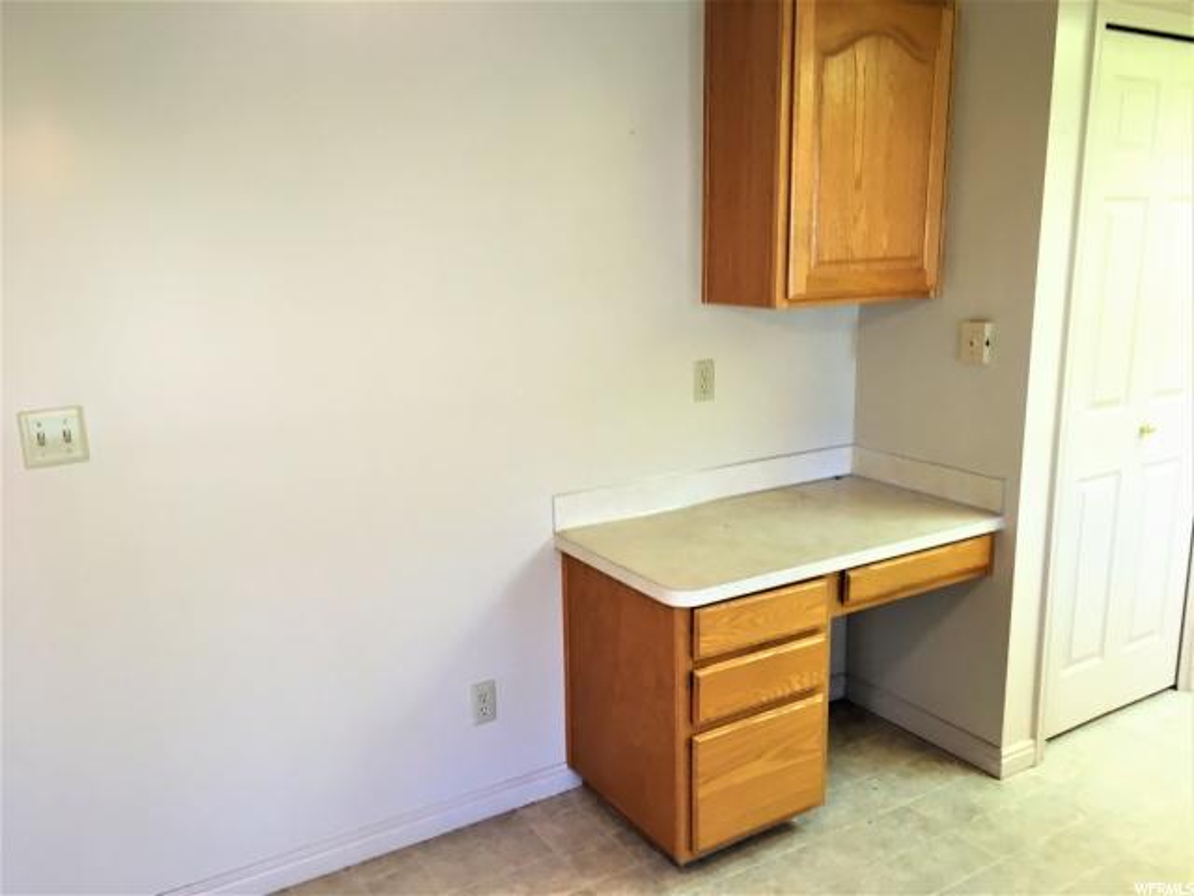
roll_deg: +0.4
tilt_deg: -15.4
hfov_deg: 61.7
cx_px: 597
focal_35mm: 29
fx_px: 1000
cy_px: 448
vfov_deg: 48.2
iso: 50
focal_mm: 4.15
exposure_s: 1/30
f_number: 2.2
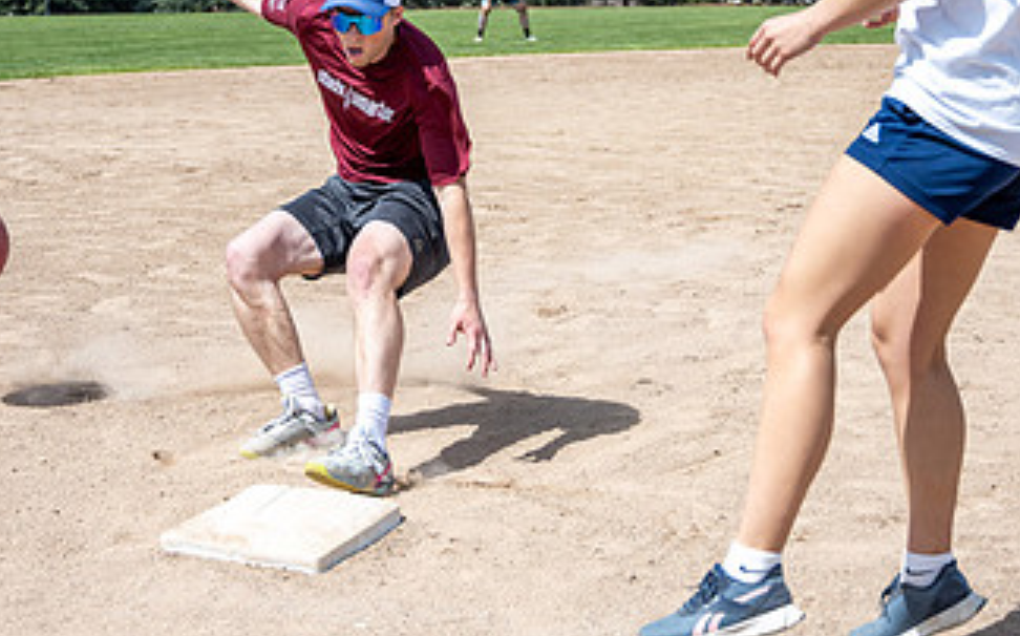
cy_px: 102
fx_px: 2222
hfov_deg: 25.8
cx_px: 543
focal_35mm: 80
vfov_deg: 16.1
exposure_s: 1/2000
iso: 100
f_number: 4
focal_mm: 41
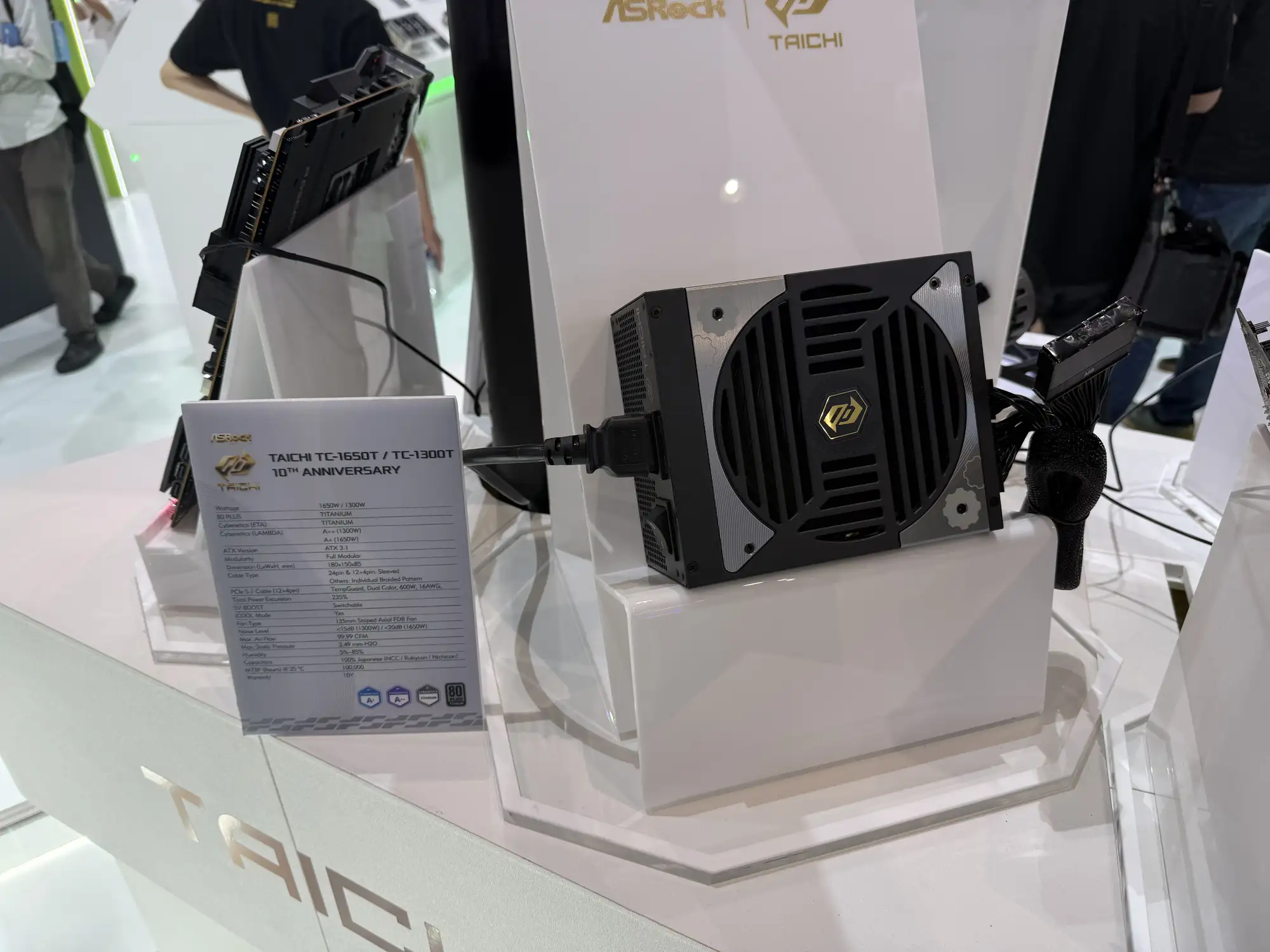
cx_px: 635
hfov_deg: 71.6
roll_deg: +1.7
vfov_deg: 56.8
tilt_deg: -29.4
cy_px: 476
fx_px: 881
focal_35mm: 24
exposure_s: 1/120
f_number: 1.78
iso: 64
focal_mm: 6.76
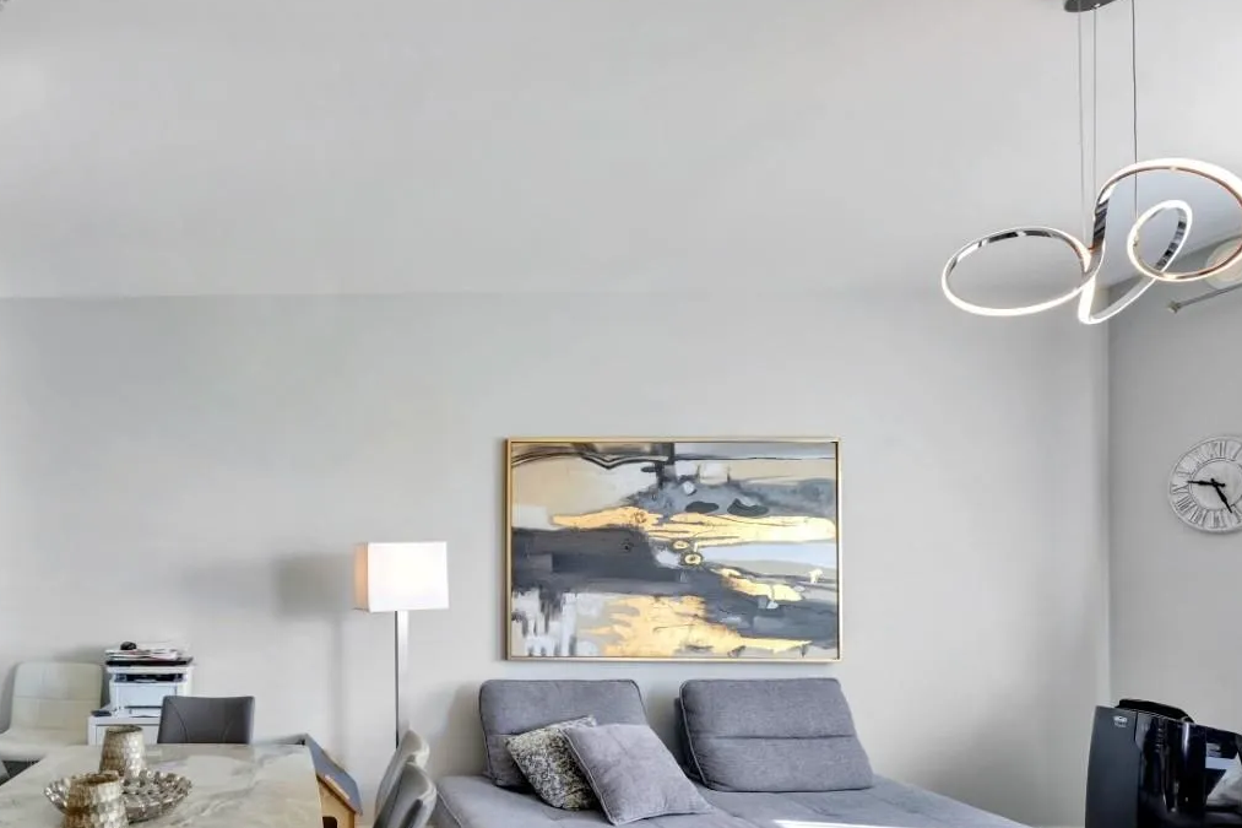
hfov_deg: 68.8
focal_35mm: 24
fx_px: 828
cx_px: 308
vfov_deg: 51.9
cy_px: 567
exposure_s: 1/50
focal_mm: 15
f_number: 8
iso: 400
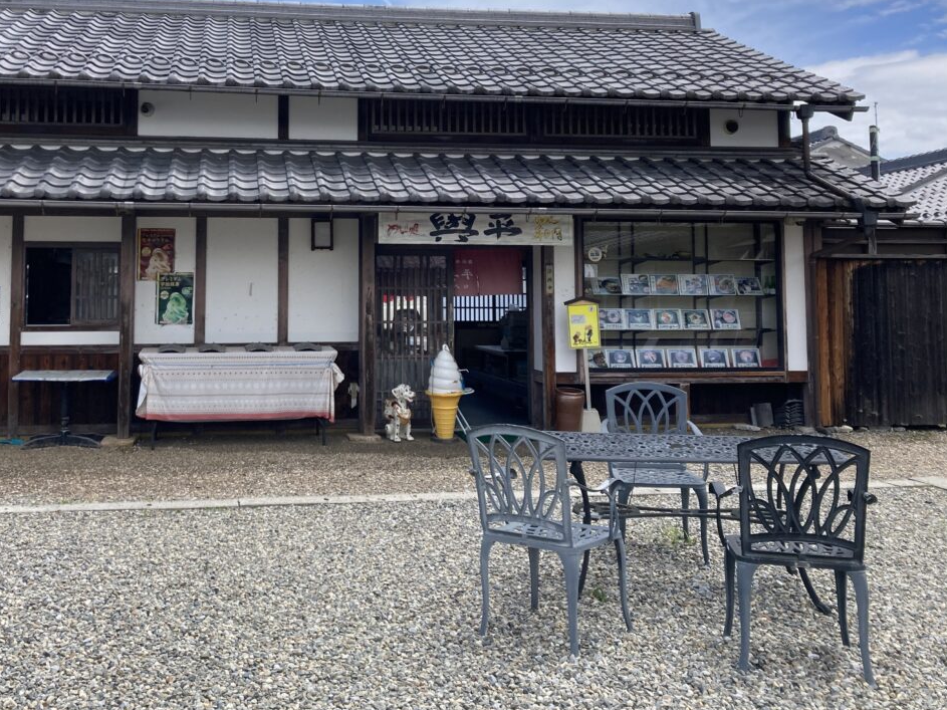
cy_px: 237
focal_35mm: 38
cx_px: 382
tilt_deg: +5.5
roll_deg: +0.3
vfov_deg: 37.3
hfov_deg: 48.7
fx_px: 1039
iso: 20
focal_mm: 3.99
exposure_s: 1/1799
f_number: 1.8
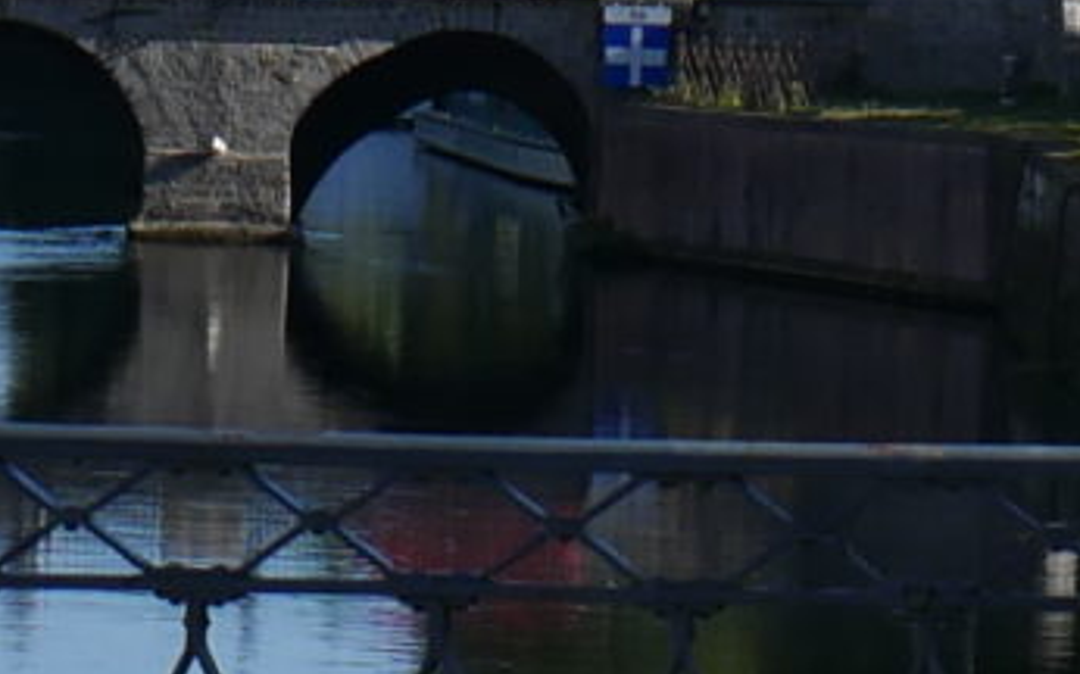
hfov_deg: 5.6
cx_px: 543
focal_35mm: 377
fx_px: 11093
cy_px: -215
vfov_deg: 3.5
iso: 200
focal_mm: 24
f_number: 10
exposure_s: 1/400
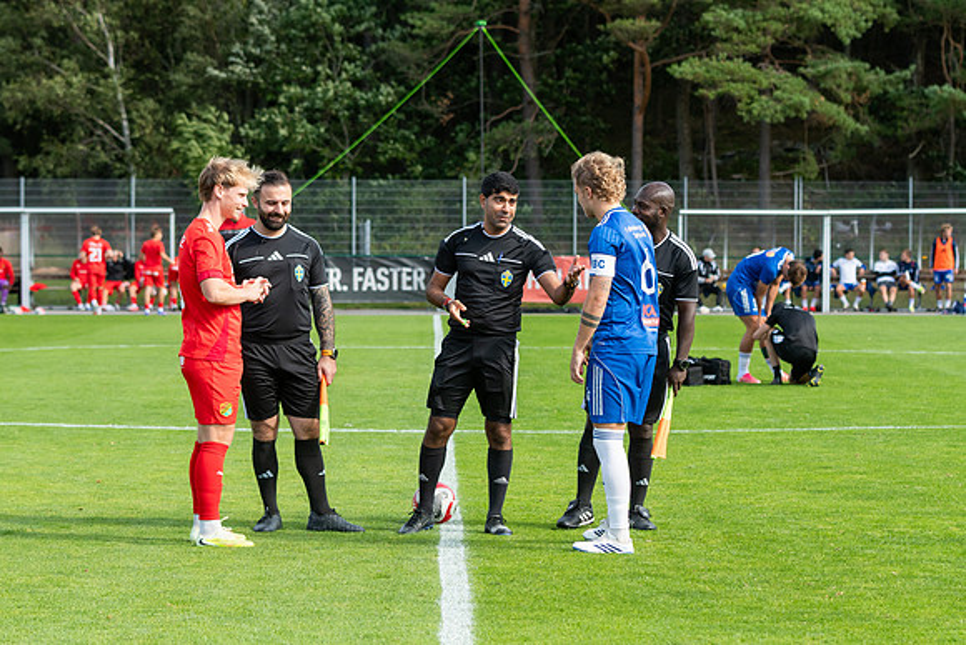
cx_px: 483
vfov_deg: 10.6
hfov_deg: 15.8
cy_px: 322
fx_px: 3478
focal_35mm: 130
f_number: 4.5
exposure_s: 1/800
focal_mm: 86
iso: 360
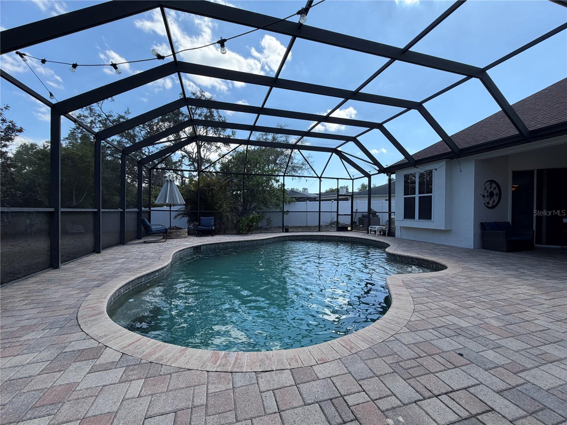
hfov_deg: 102.1
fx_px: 229
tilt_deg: -0.8
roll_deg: -0.7
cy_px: 212
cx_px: 284
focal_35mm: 14
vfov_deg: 85.7
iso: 40
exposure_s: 1/559
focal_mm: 2.22
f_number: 2.2
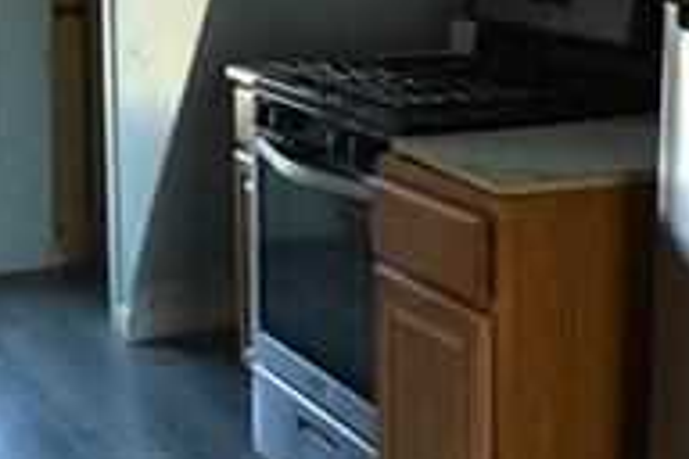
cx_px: 614
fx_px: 1531
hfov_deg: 24.7
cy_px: 39
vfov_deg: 16.8
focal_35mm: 80
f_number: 4.5
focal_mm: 10
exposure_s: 1/125
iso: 1400
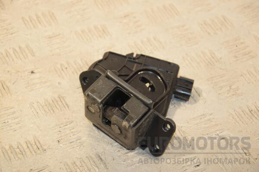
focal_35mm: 105
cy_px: 86
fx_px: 755
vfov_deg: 13.0
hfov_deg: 19.5
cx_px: 130
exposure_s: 1/200
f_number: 6.3
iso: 800
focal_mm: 70
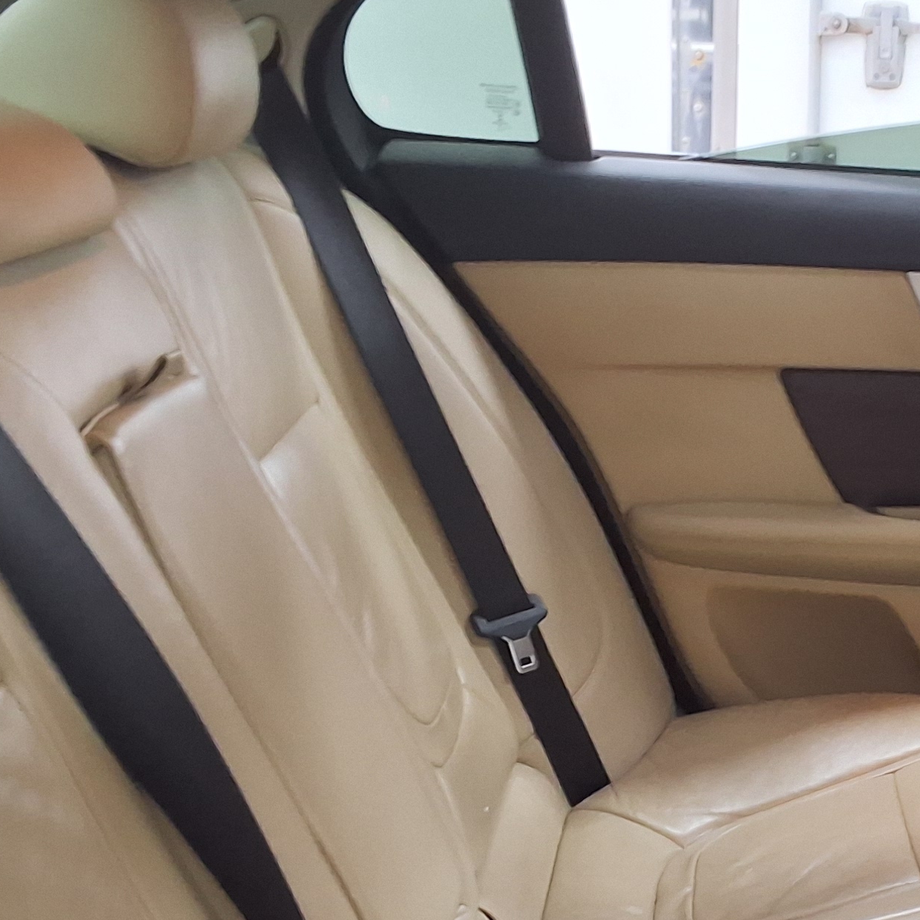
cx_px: 879
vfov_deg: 26.4
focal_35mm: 65
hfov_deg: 25.4
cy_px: 573
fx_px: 1954
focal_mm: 2.91
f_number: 1.9
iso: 80
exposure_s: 1/40
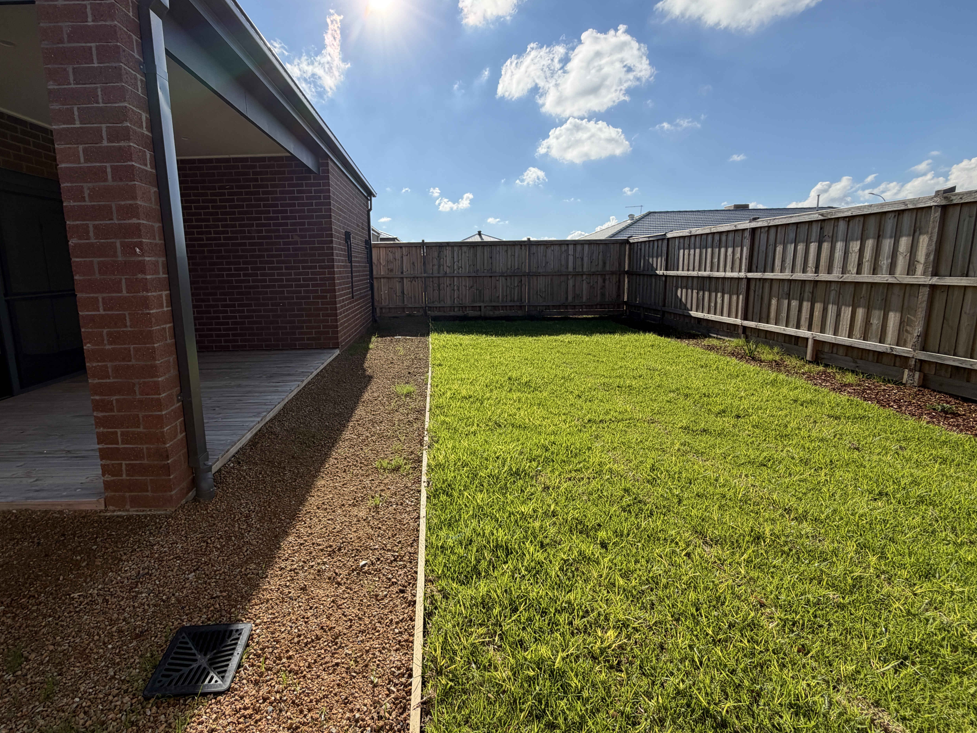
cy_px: 333
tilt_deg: -8.8
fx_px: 452
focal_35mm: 16
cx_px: 431
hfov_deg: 94.1
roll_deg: +0.8
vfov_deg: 77.9
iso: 25
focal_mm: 2.22
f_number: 2.2
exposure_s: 1/1125
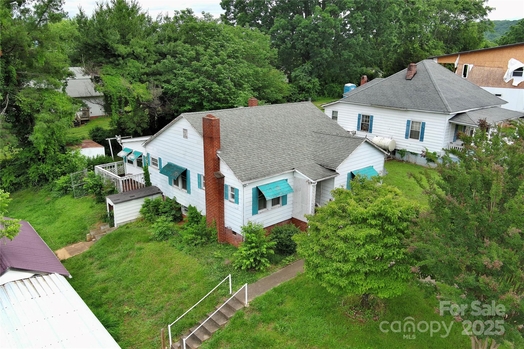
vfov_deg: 45.0
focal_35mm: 29
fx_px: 422
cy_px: 174
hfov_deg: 63.7
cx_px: 262
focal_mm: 10.57
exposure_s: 1/437
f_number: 2.8
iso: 100
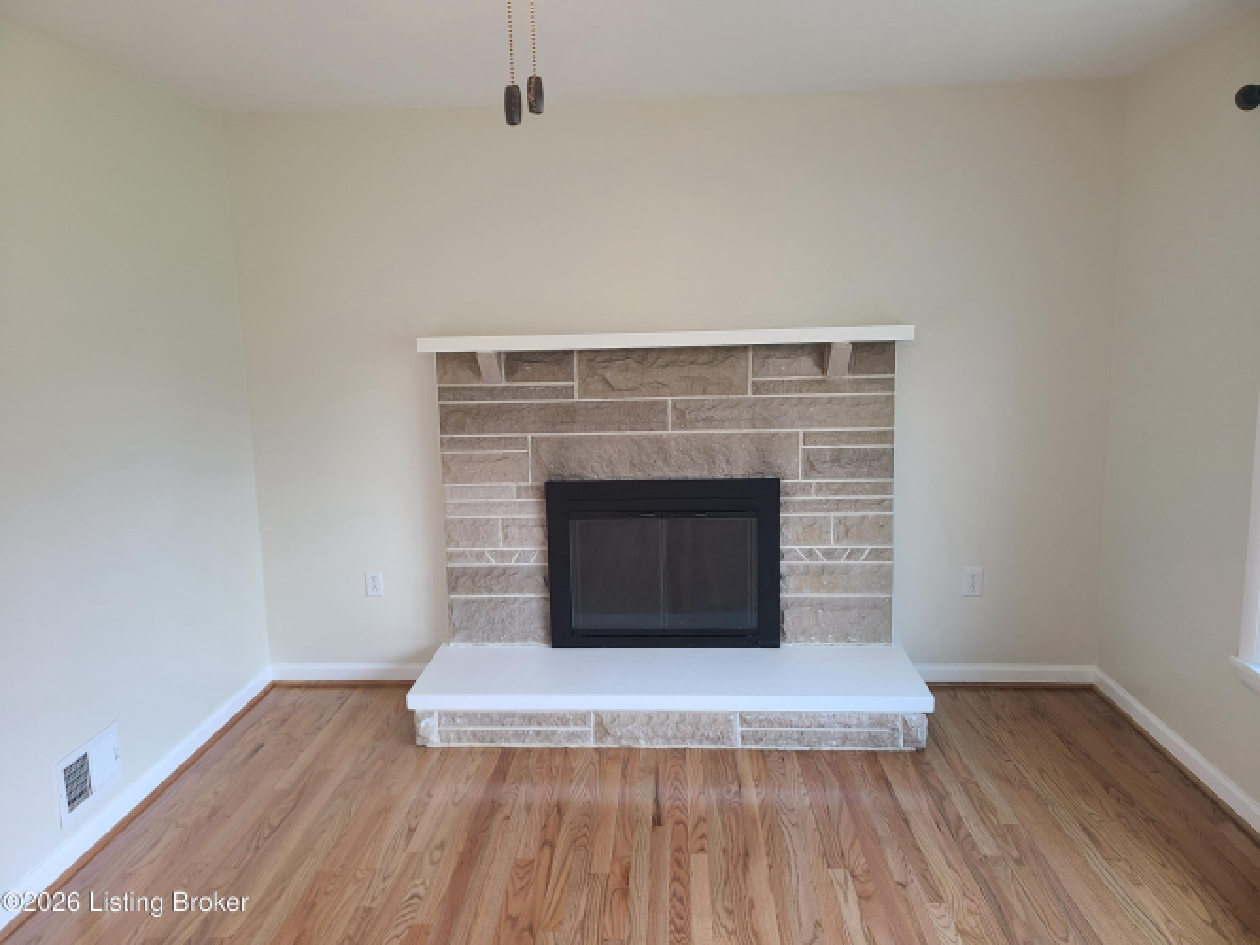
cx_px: 630
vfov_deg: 53.0
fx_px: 946
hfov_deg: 67.3
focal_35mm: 26
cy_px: 472
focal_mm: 5.4
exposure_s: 1/60
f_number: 1.8
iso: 64
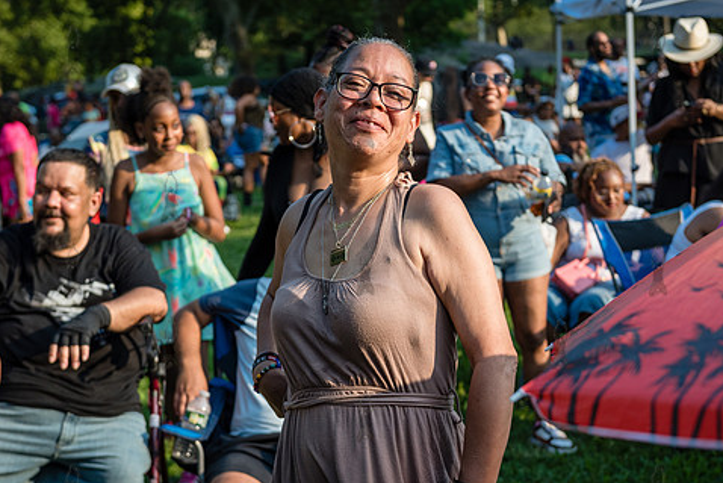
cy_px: 269
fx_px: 1366
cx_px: 365
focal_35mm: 68
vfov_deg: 20.0
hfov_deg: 29.6
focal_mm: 56
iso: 500
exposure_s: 1/2000
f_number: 3.5
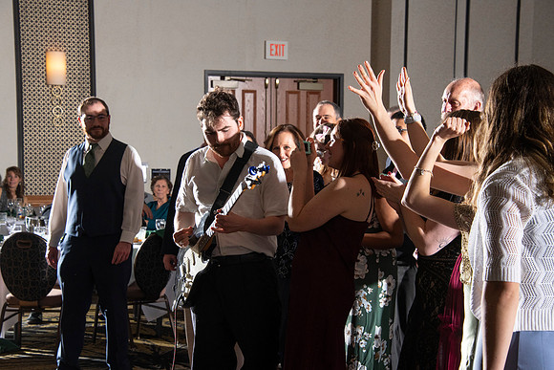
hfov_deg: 20.8
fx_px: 1508
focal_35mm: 98
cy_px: 185
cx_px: 277
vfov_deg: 14.0
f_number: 9
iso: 800
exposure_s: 1/160
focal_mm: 98
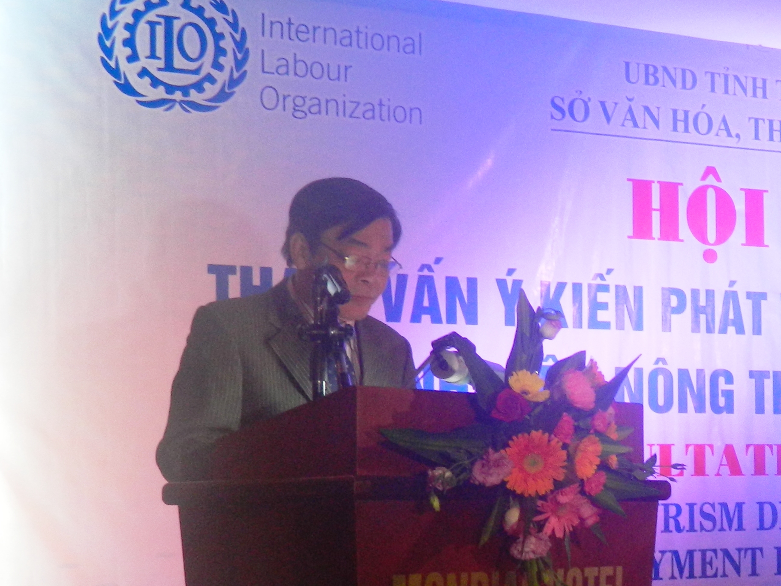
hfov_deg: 22.5
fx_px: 1872
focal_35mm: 83
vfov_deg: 17.6
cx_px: 805
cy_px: 462
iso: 200
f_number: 3.3
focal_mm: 6.2
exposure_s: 1/40
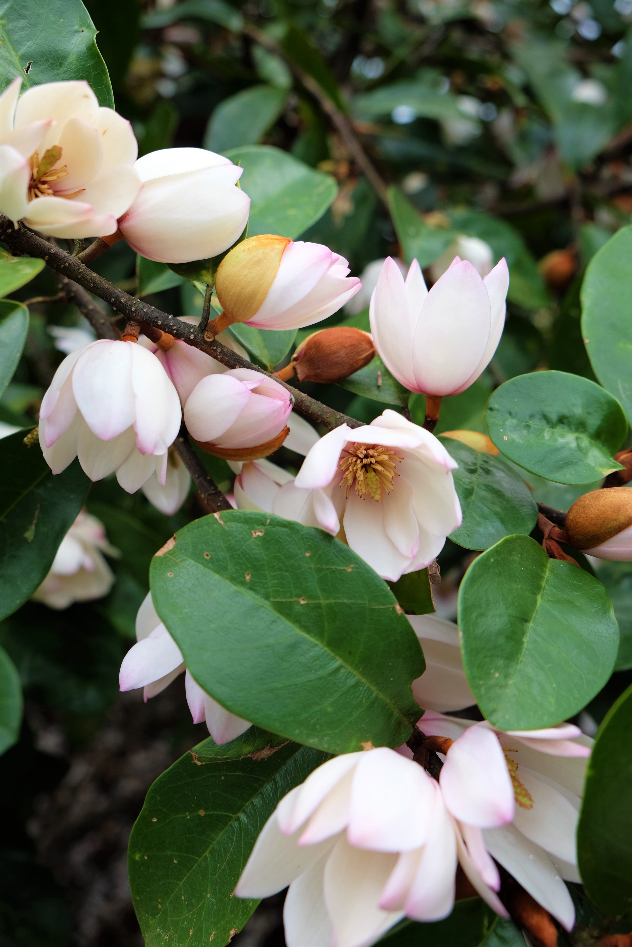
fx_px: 816
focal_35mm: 31
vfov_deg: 60.3
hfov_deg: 42.3
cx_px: 316
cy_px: 474
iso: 250
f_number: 4.5
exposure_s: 1/160
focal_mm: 20.5
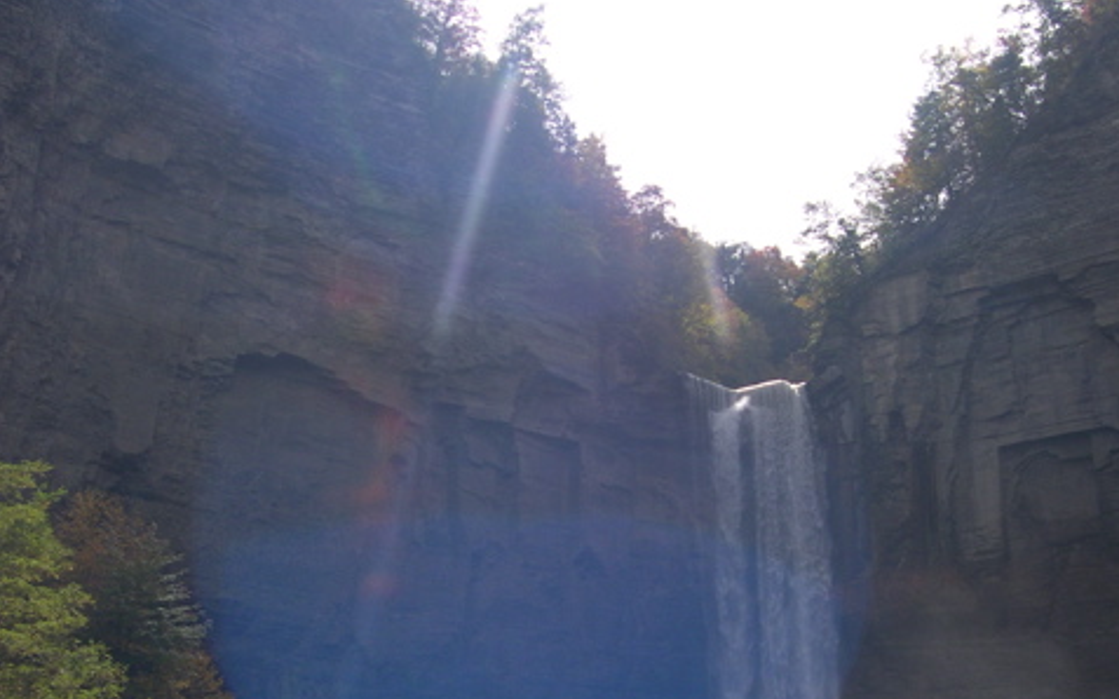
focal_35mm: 54
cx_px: 561
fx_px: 1647
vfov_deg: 23.7
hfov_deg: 37.5
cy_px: 528
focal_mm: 8
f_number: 7.6
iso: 100
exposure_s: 1/159
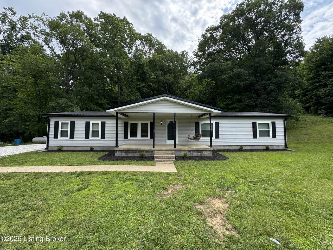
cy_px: 125
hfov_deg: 102.1
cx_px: 166
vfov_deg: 85.7
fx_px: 135
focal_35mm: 14
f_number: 2.2
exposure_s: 1/522
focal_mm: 2.22
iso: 40
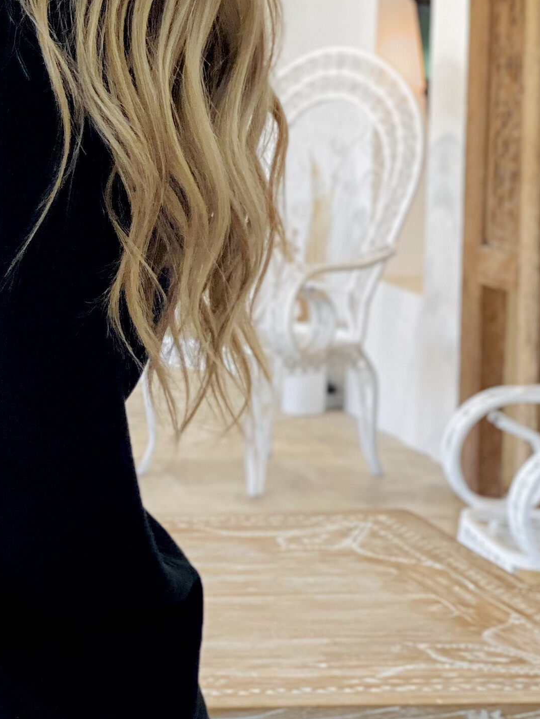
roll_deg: -2.1
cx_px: -146
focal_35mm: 147
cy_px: 286
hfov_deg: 9.9
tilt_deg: -5.2
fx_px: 3057
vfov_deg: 13.4
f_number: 2
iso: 40
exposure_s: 1/100
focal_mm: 6
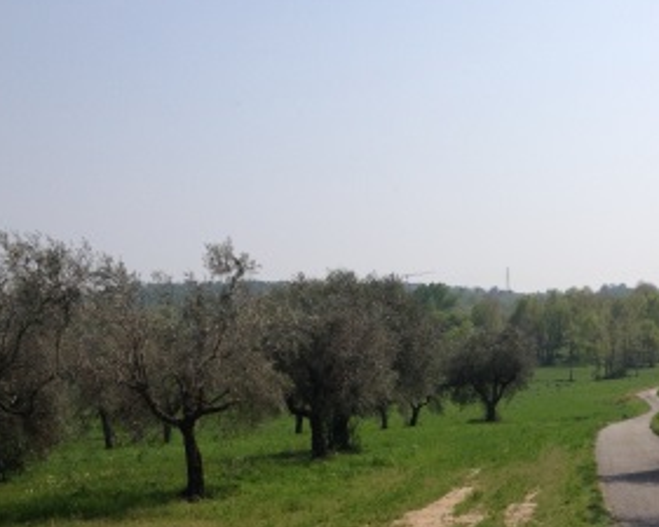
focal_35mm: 73
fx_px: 1424
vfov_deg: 20.8
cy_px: 419
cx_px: 565
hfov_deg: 25.4
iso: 50
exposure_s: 1/2632
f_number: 2.4
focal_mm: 4.28
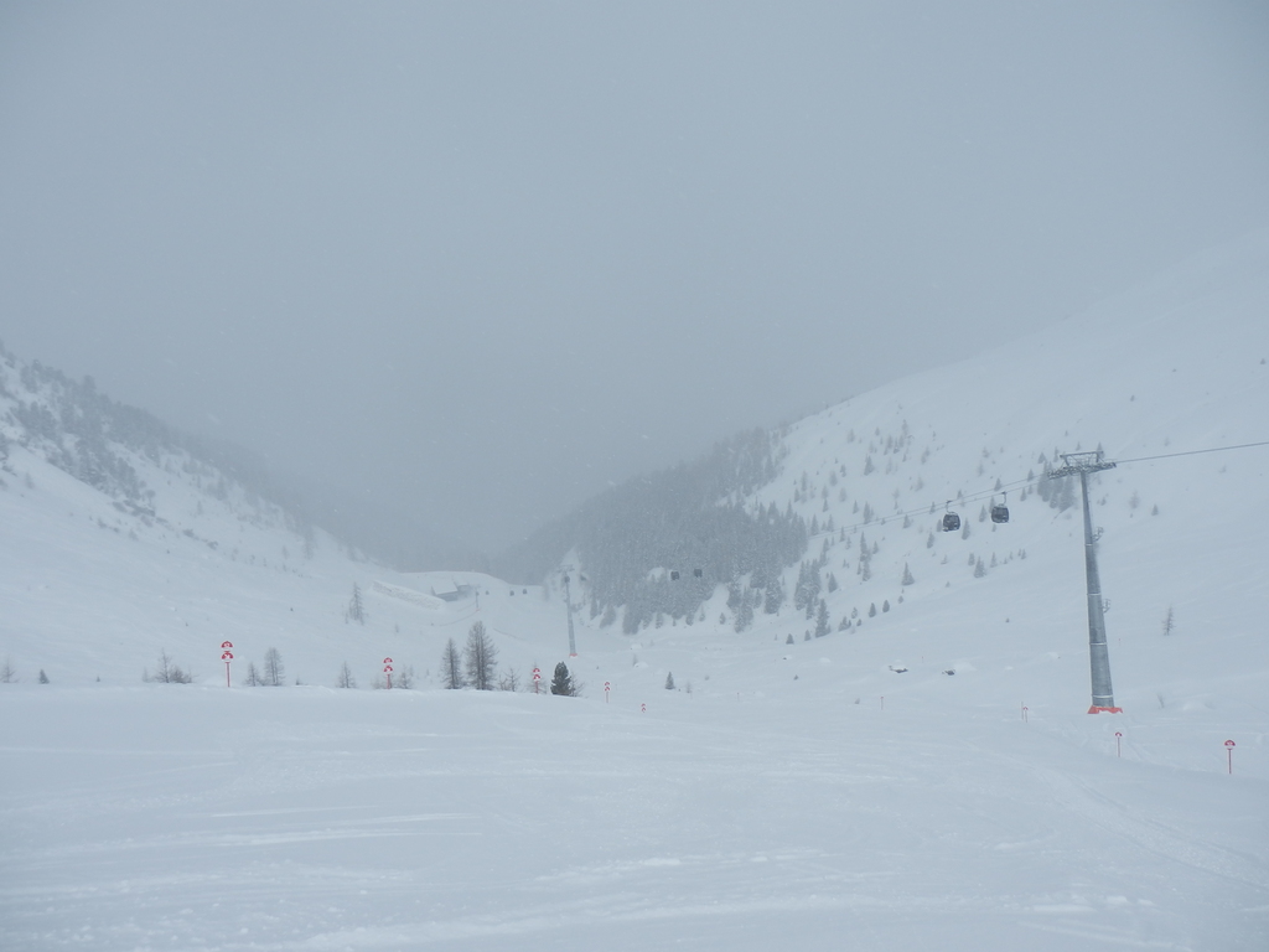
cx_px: 634
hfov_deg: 69.4
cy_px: 476
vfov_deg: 54.9
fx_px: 916
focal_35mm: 25
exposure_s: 1/320
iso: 80
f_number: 8.7
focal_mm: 4.5
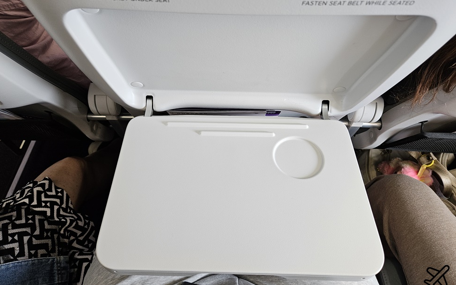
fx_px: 311
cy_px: 122
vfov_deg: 49.1
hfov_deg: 72.5
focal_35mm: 25
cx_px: 223
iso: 80
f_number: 1.8
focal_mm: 5.4
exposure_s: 1/61
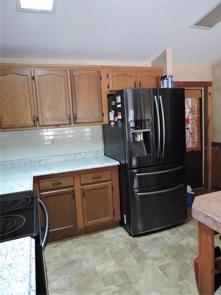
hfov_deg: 56.8
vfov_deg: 71.6
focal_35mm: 24
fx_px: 204
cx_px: 110
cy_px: 148
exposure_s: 1/13
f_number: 3
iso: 400
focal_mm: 4.3
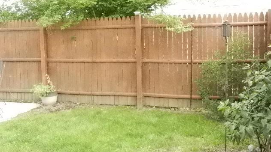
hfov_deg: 48.4
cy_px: 63
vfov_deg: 28.3
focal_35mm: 42
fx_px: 302
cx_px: 137
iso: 3200
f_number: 8
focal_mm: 6.9
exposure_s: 1/800
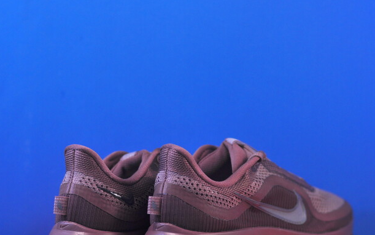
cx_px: 184
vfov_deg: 13.1
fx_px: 1022
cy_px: 157
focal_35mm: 100
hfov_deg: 20.8
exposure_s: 1/320
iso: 250
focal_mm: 50
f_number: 2.5
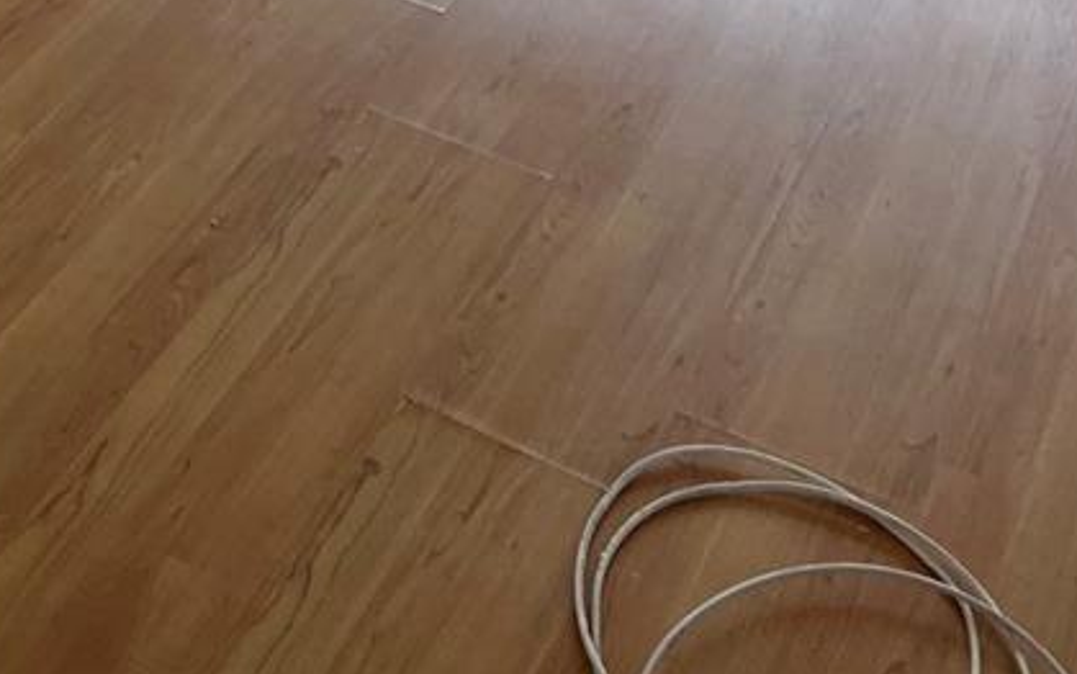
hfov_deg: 25.1
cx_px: 51
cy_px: -659
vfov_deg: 14.0
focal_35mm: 79
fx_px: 2319
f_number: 1.5
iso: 64
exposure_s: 1/133
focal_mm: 5.7
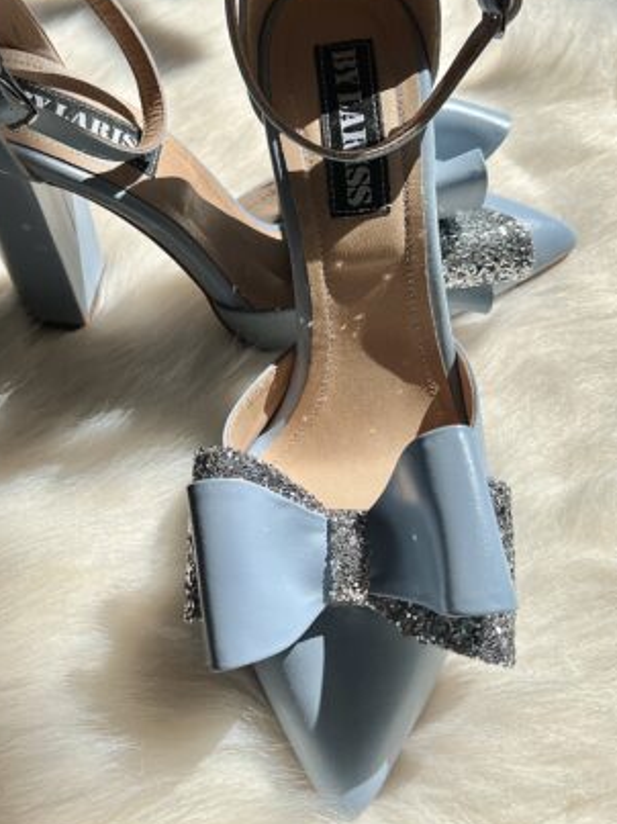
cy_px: 326
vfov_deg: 49.8
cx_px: 221
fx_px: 880
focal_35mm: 37
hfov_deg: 38.3
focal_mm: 5.7
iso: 50
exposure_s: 1/4630
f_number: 1.5
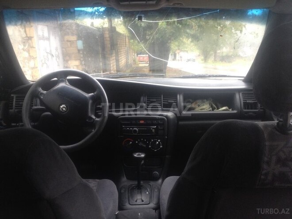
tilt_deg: -14.9
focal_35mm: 35
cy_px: 110
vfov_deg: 40.7
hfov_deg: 52.6
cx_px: 146
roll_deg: +4.9
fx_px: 295
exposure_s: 1/20
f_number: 2.4
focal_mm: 4.28
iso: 80
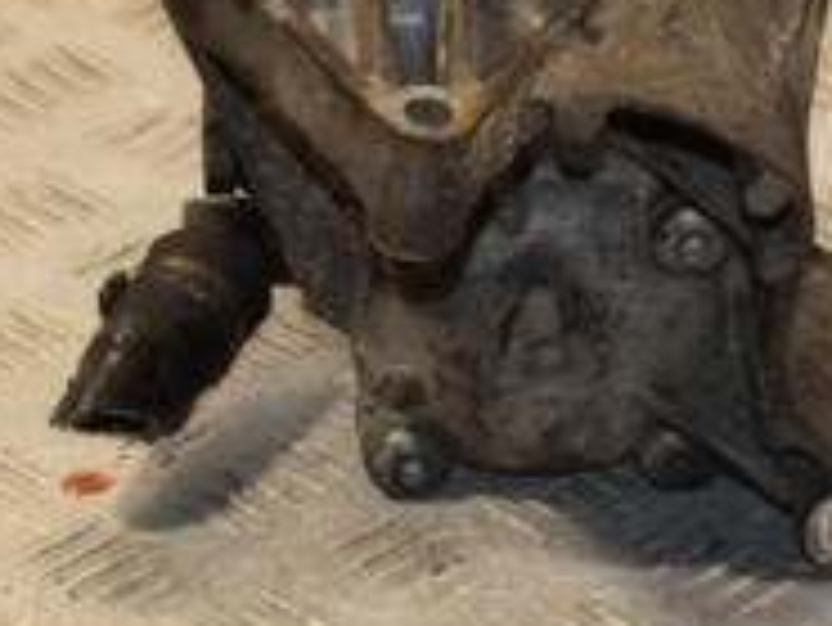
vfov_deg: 6.4
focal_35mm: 234
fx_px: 5628
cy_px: 149
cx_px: 747
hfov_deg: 8.4
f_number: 7.1
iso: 800
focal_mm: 50
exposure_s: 1/200
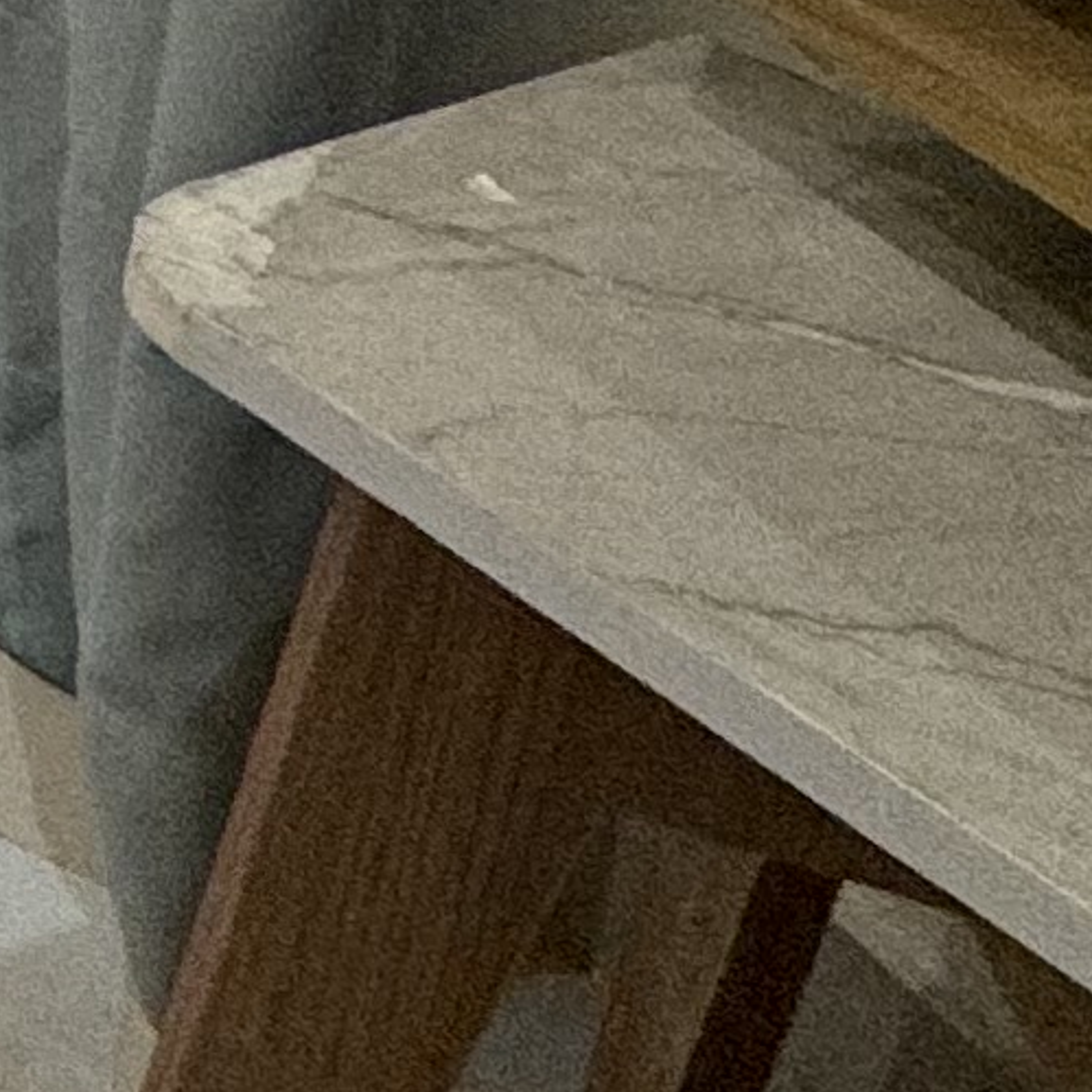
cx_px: -2567
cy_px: -1506
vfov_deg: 13.2
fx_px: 3569
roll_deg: +0.1
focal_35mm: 100
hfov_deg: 10.0
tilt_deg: -14.0
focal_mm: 2.22
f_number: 2.2
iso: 125
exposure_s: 1/100
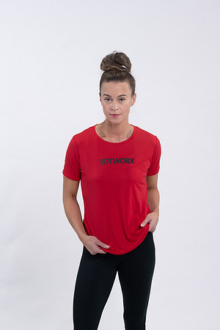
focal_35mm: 85
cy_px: 165
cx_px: 110
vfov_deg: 23.9
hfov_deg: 16.1
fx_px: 779
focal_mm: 85
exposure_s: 1/125
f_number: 4
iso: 200
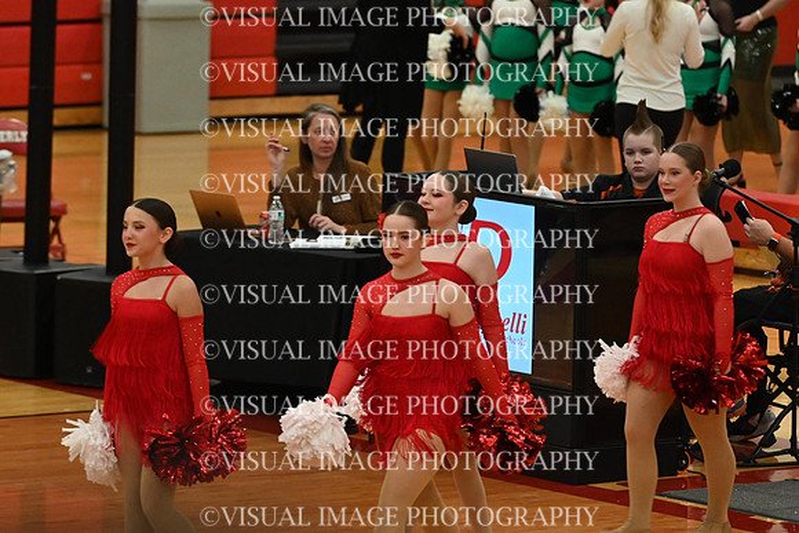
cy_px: 266
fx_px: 6660
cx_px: 400
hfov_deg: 6.9
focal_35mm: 300
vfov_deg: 4.6
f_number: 4
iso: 6400
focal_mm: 200
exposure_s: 1/400
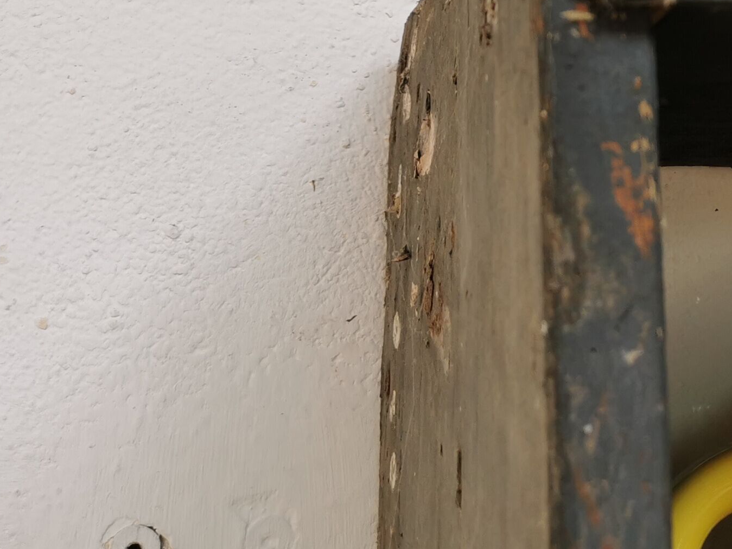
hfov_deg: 24.9
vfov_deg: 19.6
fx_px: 1544
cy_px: 8
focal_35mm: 73
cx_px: 791
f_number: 1.8
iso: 50
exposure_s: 1/102
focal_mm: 5.58
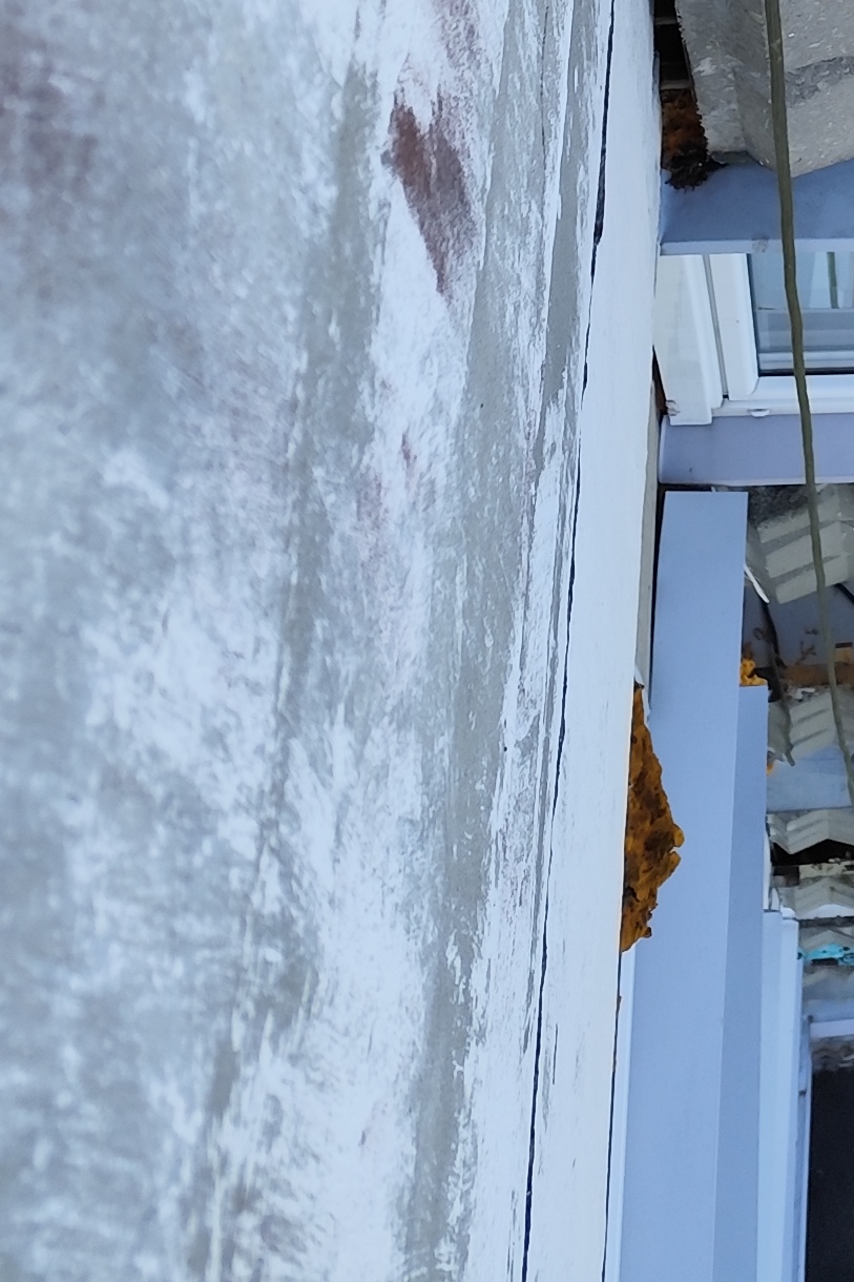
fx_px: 2847
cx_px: 1456
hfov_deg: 15.1
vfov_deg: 20.3
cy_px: -838
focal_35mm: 80
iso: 50
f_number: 1.65
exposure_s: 1/301
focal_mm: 6.19
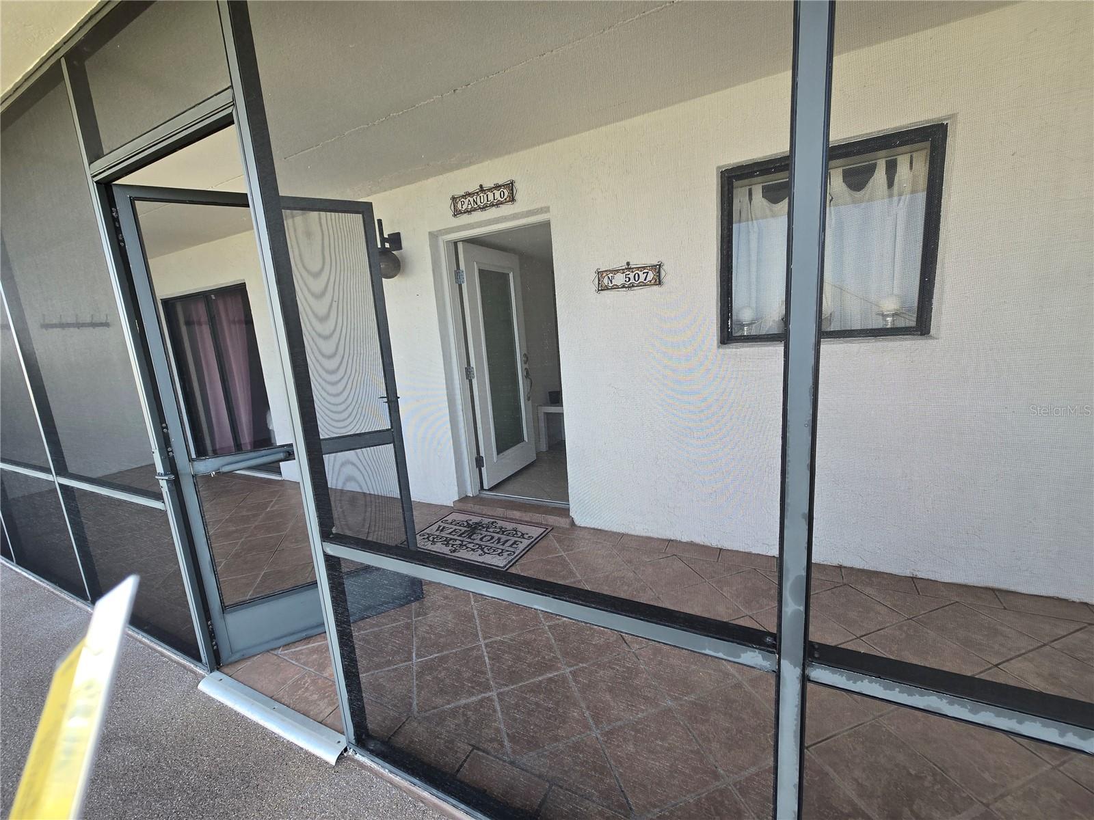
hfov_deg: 106.2
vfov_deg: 89.9
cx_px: 547
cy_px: 410
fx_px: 411
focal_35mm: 13
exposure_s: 1/140
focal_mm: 2.2
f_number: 2.2
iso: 50
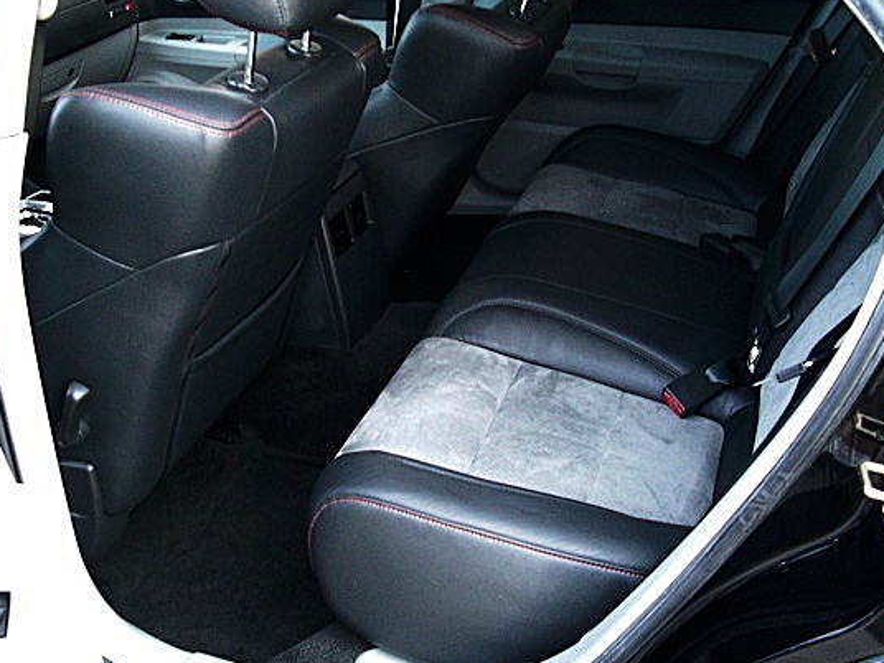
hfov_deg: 43.8
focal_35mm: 43
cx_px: 483
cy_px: 297
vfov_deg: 33.6
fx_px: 1098
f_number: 2.8
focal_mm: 6.3
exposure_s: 1/80
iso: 400
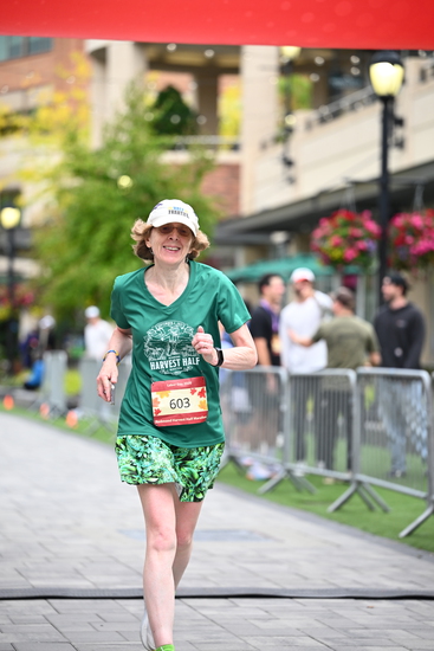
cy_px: 326
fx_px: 2078
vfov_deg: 17.8
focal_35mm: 115
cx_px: 217
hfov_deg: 11.9
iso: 640
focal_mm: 115
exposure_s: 1/1600
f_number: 2.8
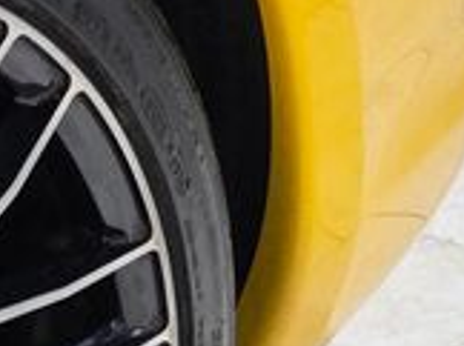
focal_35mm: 273
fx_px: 3654
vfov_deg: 5.4
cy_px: 495
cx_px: -329
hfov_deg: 7.1
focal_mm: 7.9
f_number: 2.4
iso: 400
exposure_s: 1/120
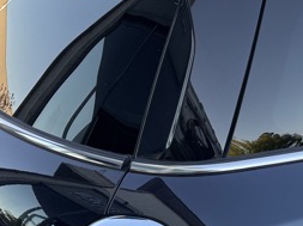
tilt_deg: -25.4
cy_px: 185
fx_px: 970
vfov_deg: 13.2
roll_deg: +1.6
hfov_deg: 15.9
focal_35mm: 111
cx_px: 491
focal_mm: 6.76
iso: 50
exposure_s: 1/134
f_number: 1.78
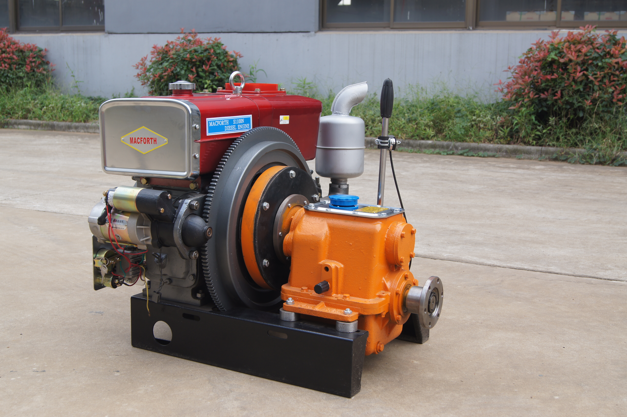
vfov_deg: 29.8
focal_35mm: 45
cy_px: 208
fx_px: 783
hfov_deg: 43.6
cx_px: 314
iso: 100
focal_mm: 30
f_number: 6.3
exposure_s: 1/60
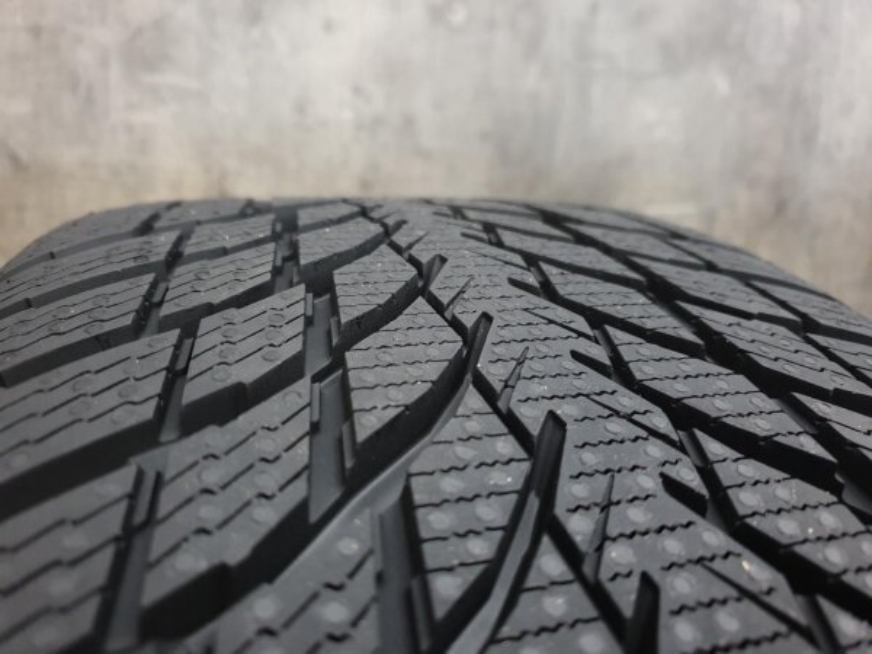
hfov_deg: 67.3
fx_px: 655
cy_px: 327
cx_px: 436
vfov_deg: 53.1
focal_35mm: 26
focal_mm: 4.3
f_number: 1.5
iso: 320
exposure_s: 1/11
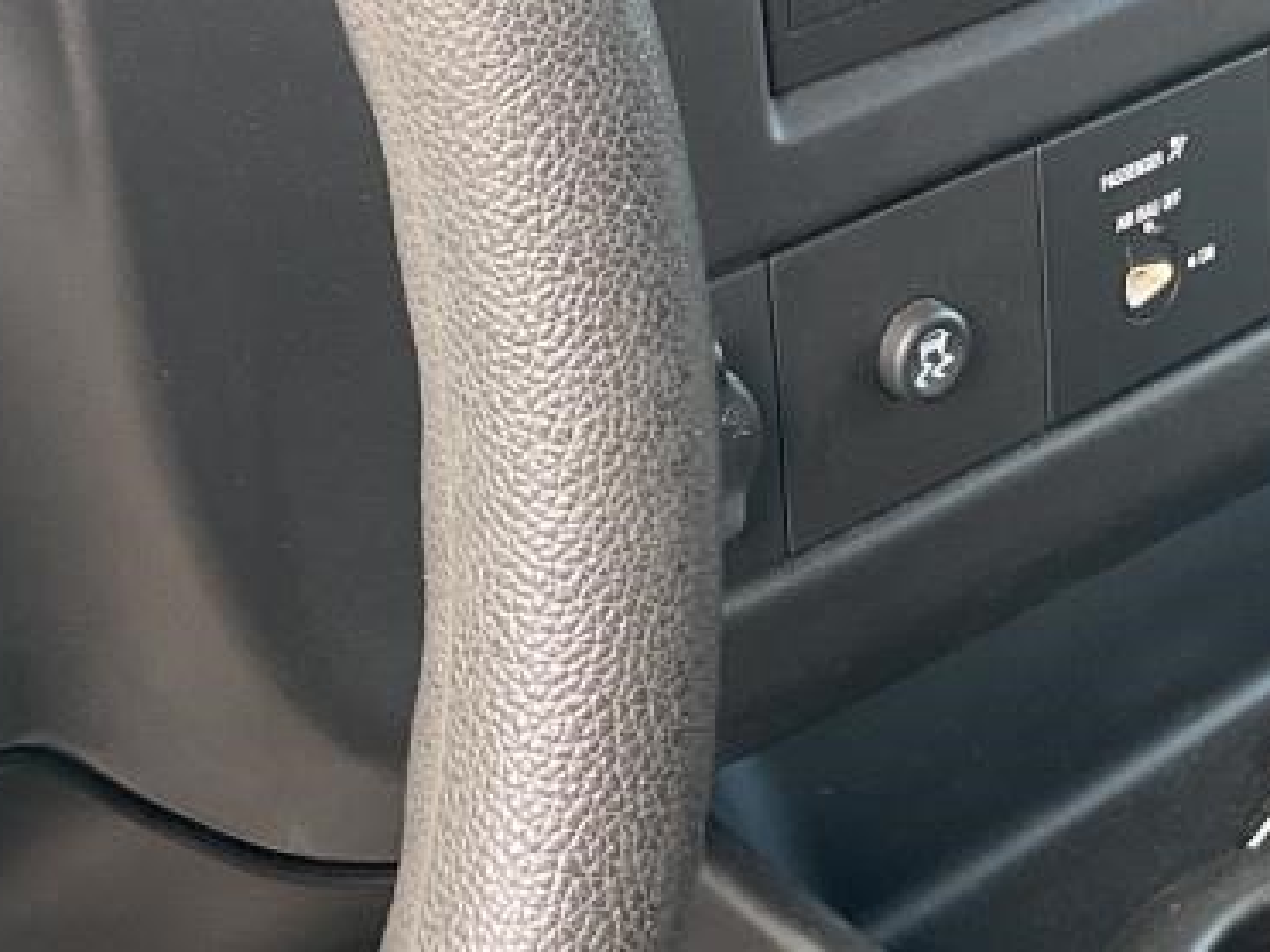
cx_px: 989
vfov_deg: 14.2
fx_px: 3668
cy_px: -247
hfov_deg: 19.5
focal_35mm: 100
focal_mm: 3
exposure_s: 1/120
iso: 64
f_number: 1.8
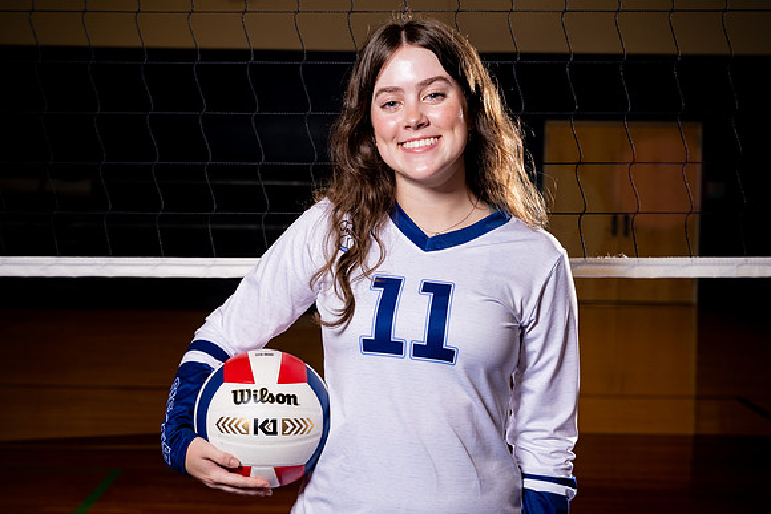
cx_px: 353
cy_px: 290
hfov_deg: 28.5
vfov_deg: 19.2
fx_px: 1519
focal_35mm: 71
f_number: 5.6
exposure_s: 1/125
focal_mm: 58
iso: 250
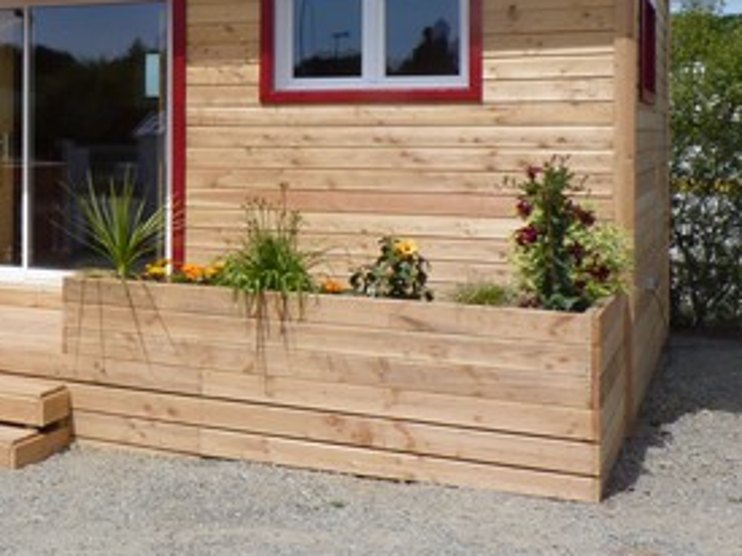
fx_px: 1264
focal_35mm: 59
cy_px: 116
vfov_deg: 24.4
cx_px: -30
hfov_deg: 30.1
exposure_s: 1/320
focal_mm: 4.8
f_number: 5.6
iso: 80
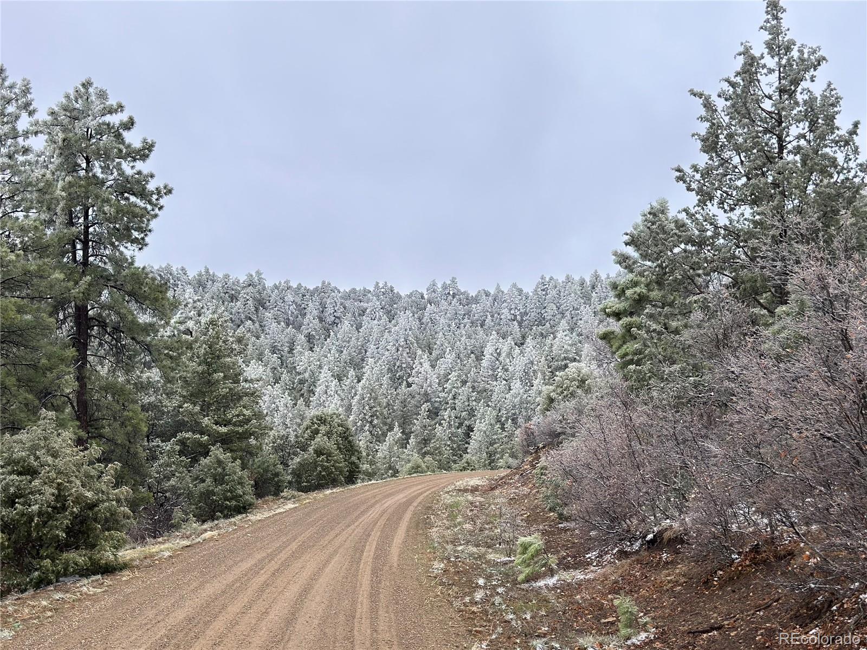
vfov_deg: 30.3
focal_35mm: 48
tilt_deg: +7.1
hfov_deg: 39.7
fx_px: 1202
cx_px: 434
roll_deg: +0.1
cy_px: 325
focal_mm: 6.86
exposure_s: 1/147
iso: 125
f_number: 1.78
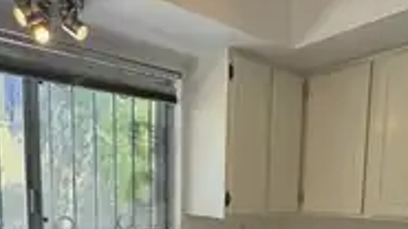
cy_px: 220
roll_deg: -0.1
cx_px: 181
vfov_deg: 33.1
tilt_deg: -5.4
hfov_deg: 59.3
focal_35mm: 33
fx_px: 357
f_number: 2.2
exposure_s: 1/143
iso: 64
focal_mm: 2.22
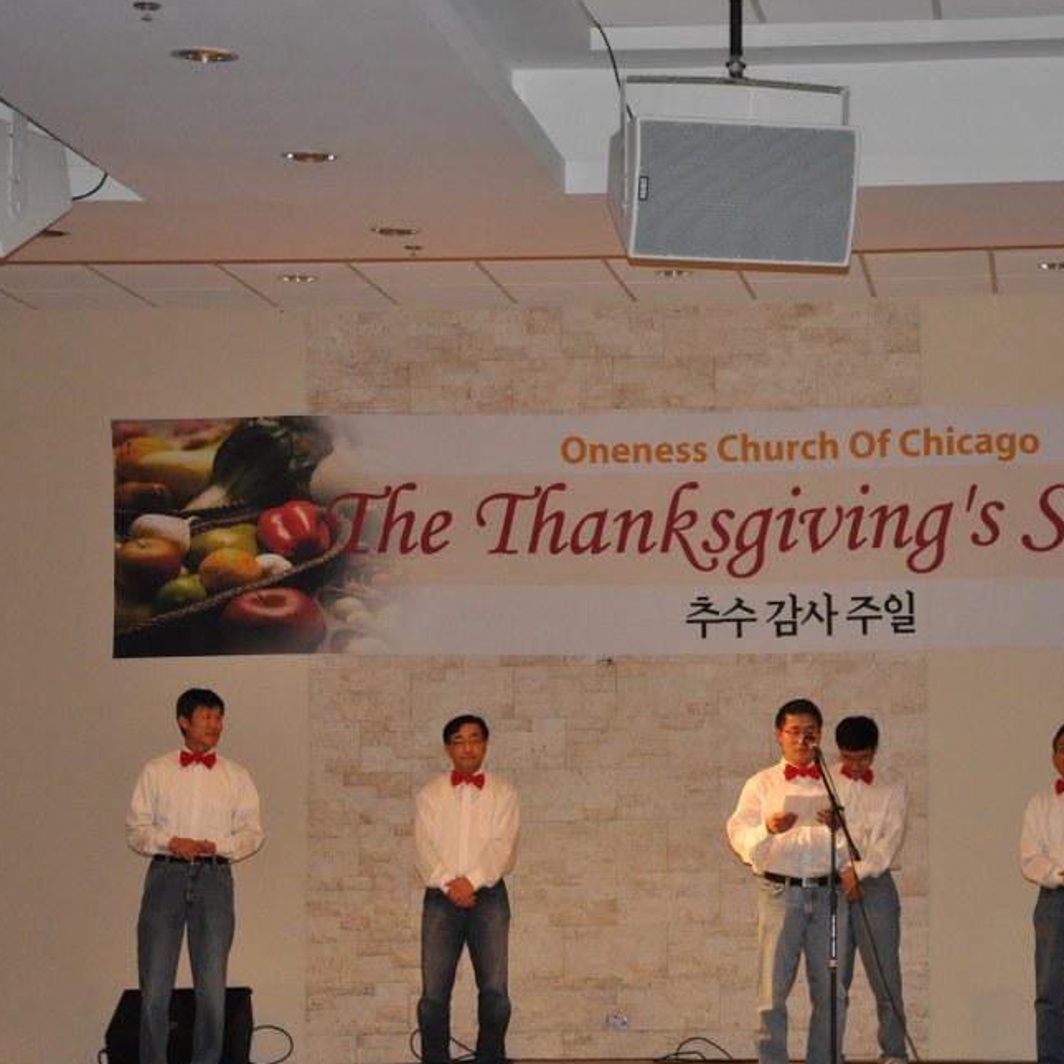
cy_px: 554
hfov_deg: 17.8
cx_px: 785
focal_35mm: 97
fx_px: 3373
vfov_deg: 17.9
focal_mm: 48
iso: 1600
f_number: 4.8
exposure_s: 1/60
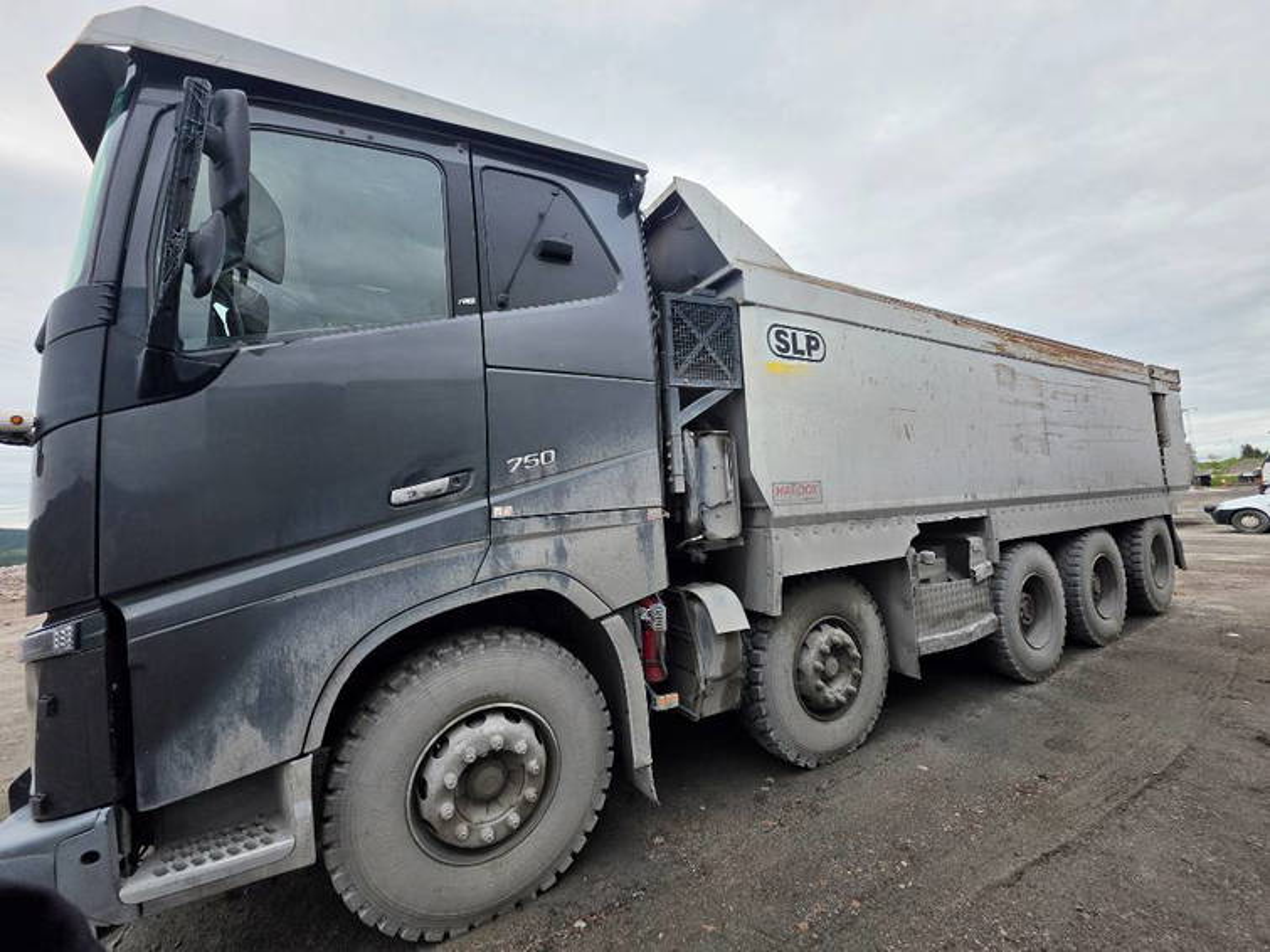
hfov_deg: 106.2
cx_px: 635
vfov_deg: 89.9
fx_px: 477
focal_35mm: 13
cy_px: 476
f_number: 1.9
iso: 32
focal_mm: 2.2
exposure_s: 1/1429
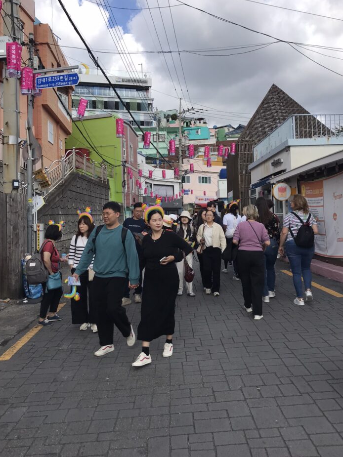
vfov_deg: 58.3
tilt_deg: +3.5
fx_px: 409
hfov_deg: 45.5
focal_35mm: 31
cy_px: 212
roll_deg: -1.2
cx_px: 170
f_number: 1.8
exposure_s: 1/1709
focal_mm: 3.99
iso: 20
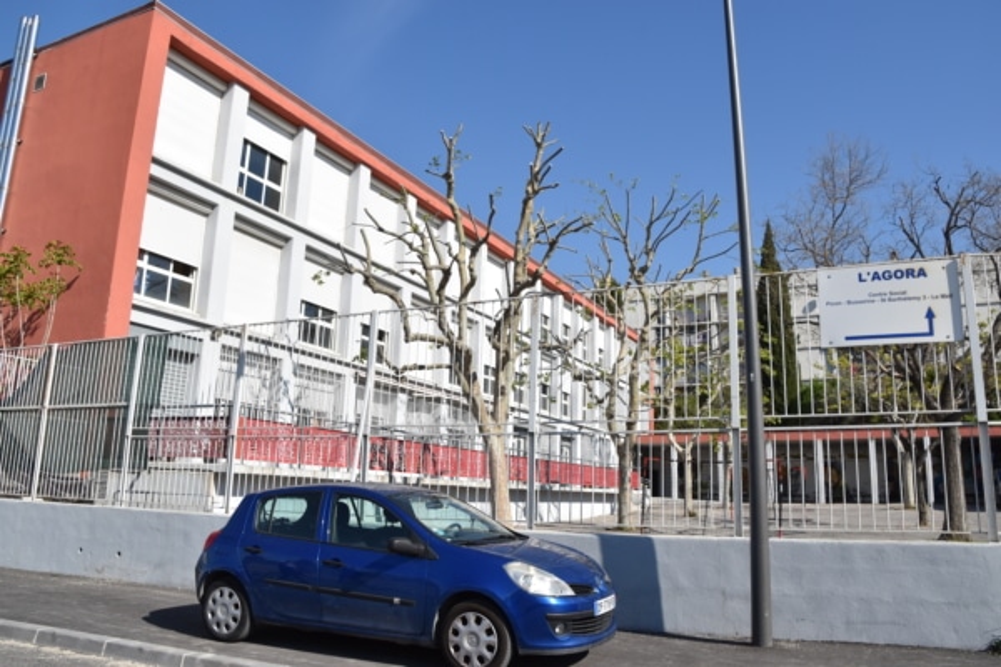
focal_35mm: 27
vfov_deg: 47.9
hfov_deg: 67.4
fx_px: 751
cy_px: 334
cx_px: 500
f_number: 10
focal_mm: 18
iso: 200
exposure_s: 1/400
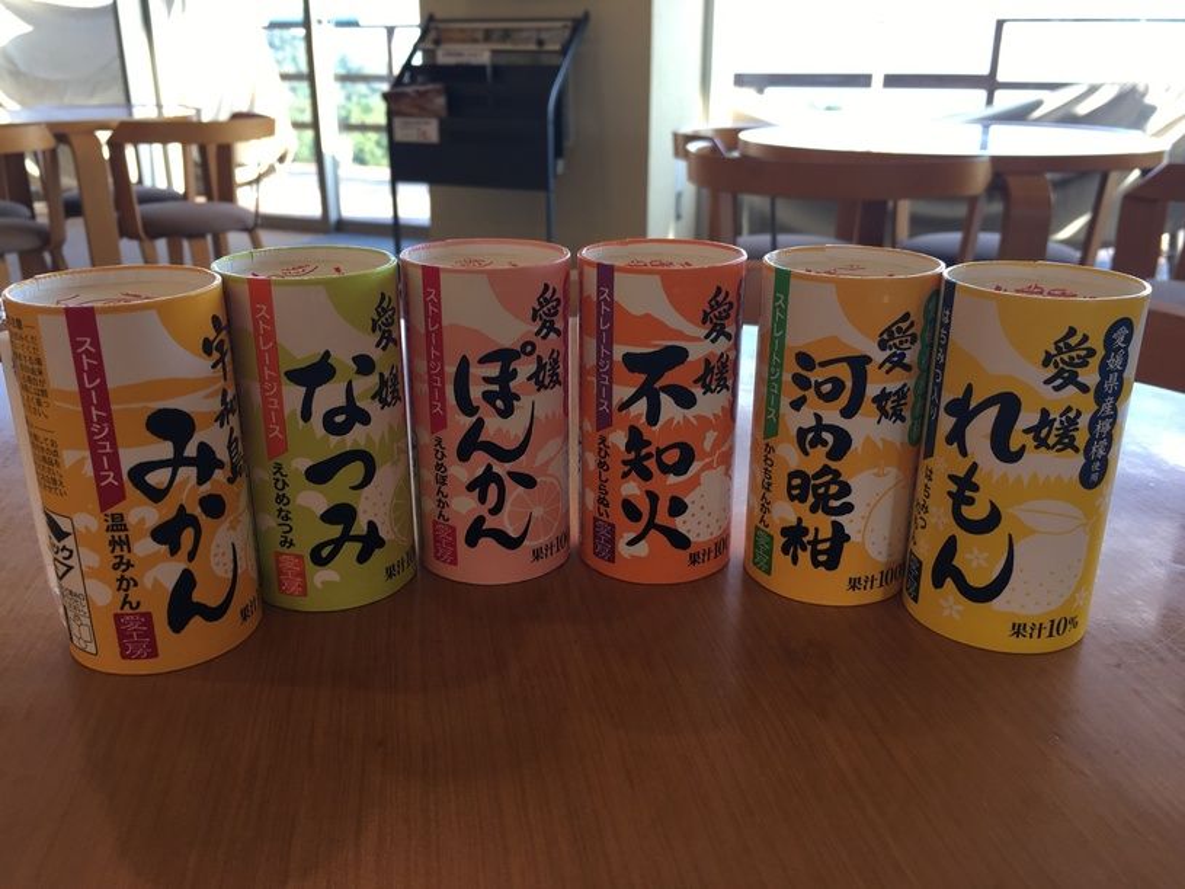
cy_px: 444
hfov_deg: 61.7
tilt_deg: -21.1
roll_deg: -0.6
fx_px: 993
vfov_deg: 48.2
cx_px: 592
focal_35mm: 29
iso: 25
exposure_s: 1/60
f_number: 2.2
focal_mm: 4.15
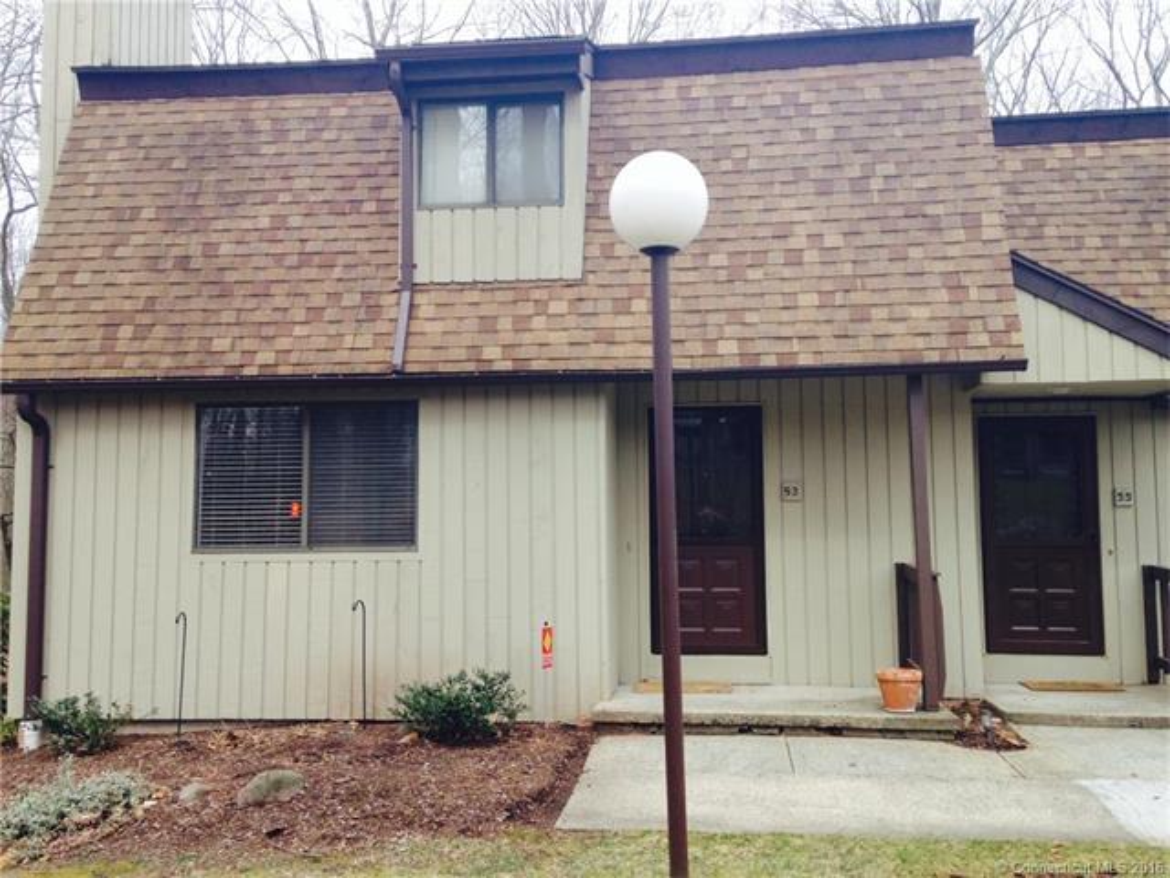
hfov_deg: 55.4
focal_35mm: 33
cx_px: 585
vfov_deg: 42.9
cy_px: 439
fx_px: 1115
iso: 50
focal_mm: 4.12
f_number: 2.4
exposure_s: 1/317
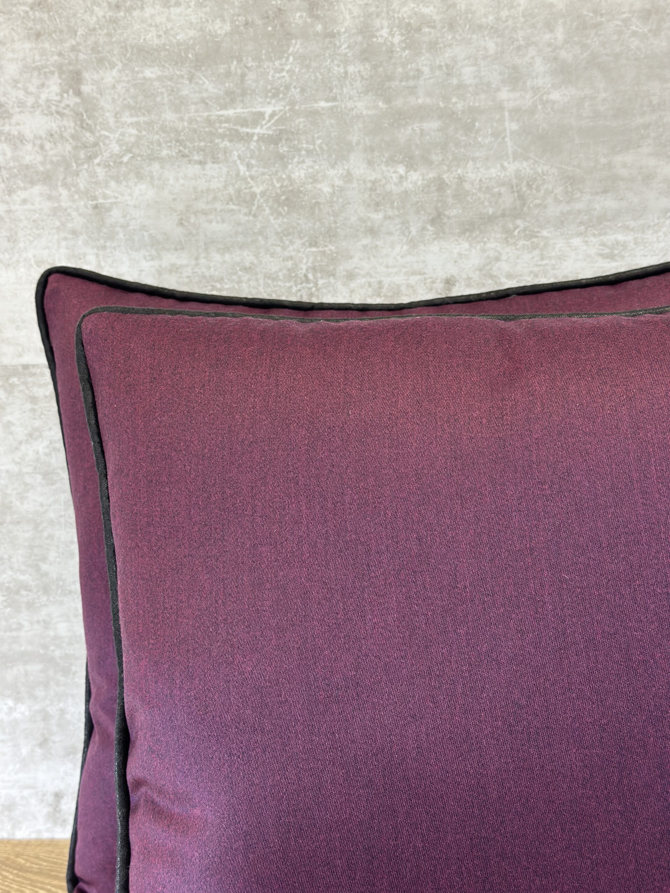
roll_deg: +3.2
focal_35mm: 48
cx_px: 335
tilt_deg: -12.7
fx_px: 1239
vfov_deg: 39.7
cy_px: 446
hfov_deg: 30.3
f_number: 1.78
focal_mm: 6.86
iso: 160
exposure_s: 1/120
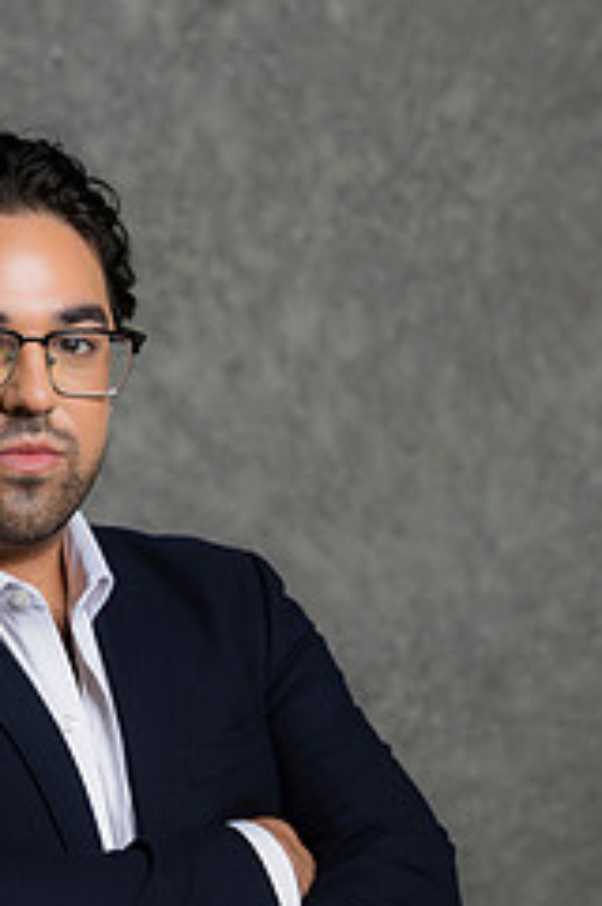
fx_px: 3999
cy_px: 778
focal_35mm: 159
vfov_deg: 12.9
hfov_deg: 8.6
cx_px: 102
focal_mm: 85
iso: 125
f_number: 5
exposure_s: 1/200
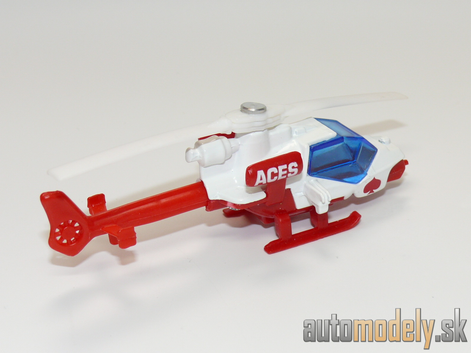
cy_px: 176
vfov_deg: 18.2
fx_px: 1102
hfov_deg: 24.1
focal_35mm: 81
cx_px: 236
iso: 100
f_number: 4
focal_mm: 11.8
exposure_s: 1/30
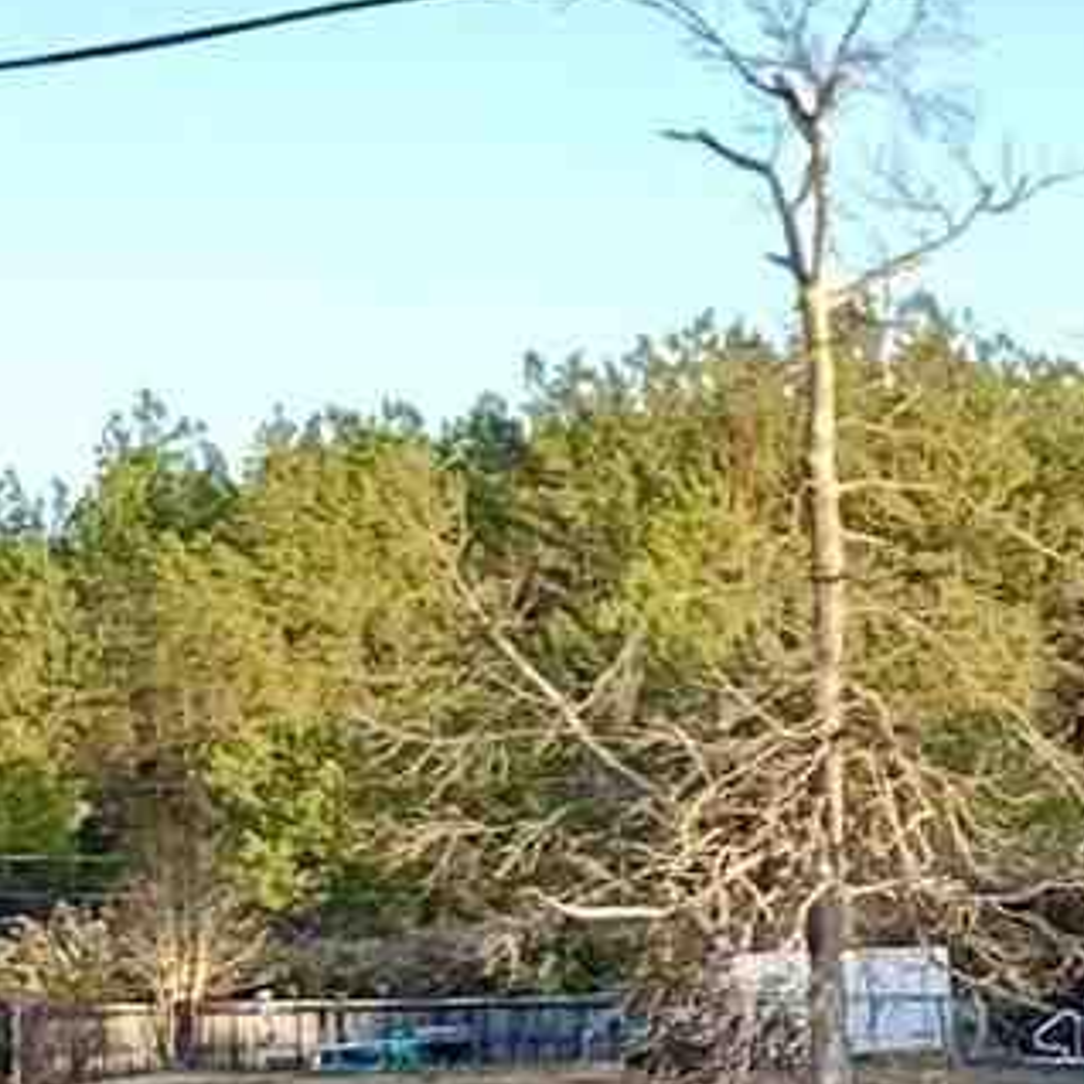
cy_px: 1070
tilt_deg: +0.8
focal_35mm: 205
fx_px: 7263
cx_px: 3866
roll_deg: +0.7
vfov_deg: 8.5
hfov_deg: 7.1
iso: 80
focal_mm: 6.86
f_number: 1.78
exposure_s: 1/263
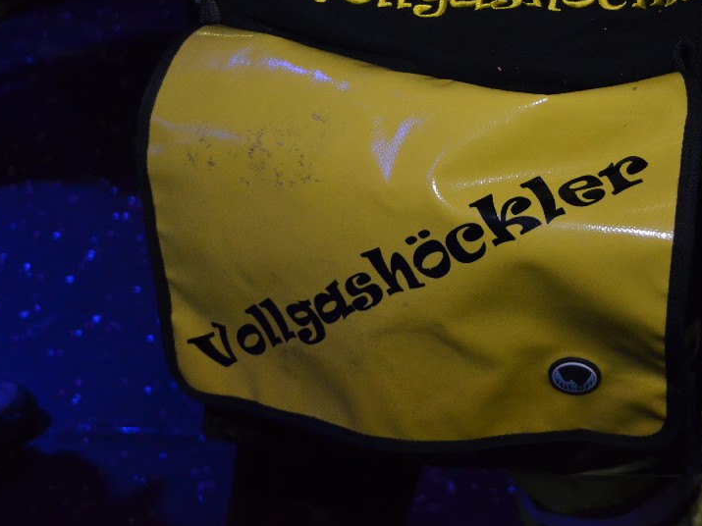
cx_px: 442
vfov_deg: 22.2
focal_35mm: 66
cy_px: 202
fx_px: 1338
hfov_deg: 29.3
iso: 1800
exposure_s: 1/60
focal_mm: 32
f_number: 4.2
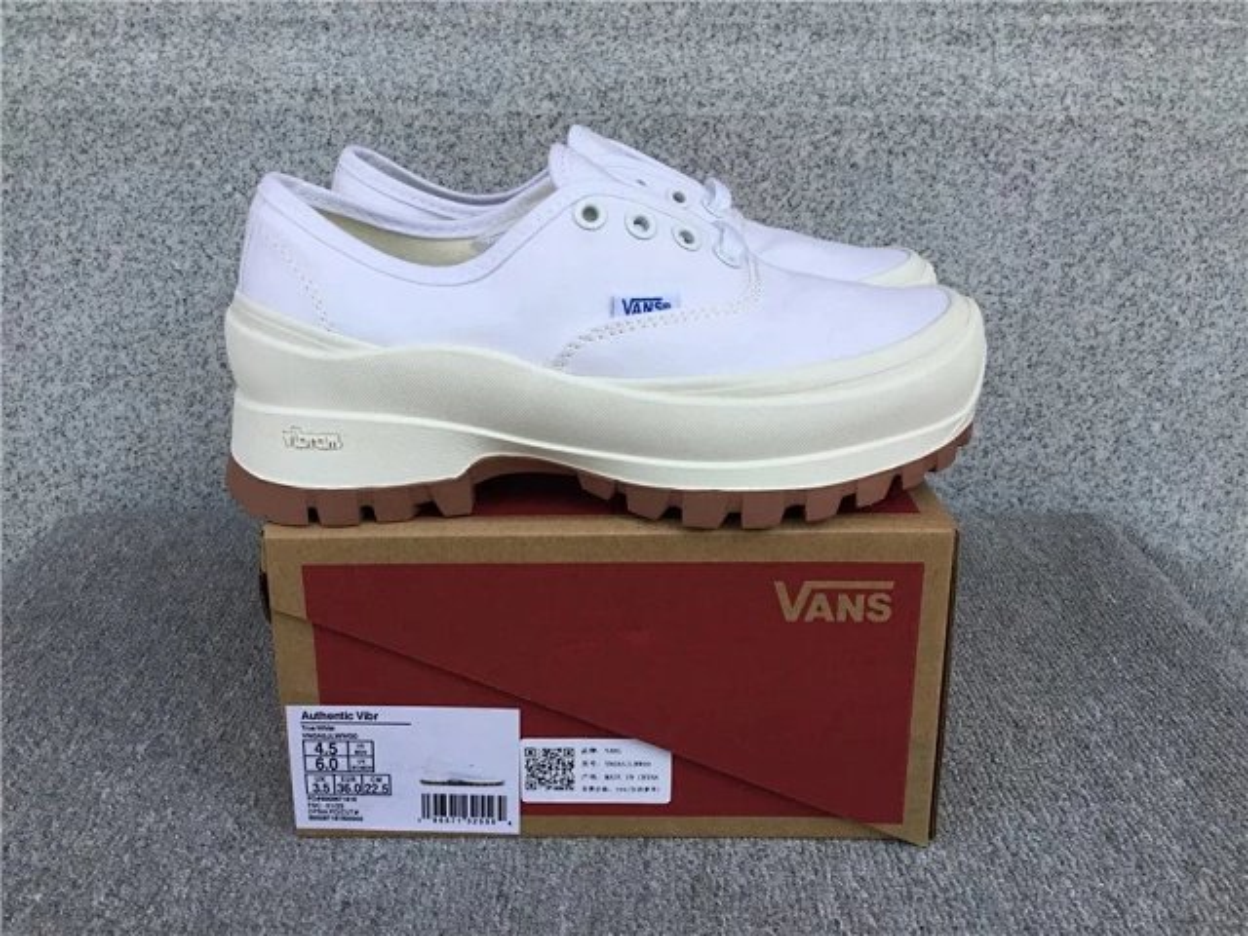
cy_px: 468
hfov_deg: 58.4
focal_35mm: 31
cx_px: 624
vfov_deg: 45.4
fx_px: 1118
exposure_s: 1/586
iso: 25
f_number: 2.4
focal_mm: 3.3
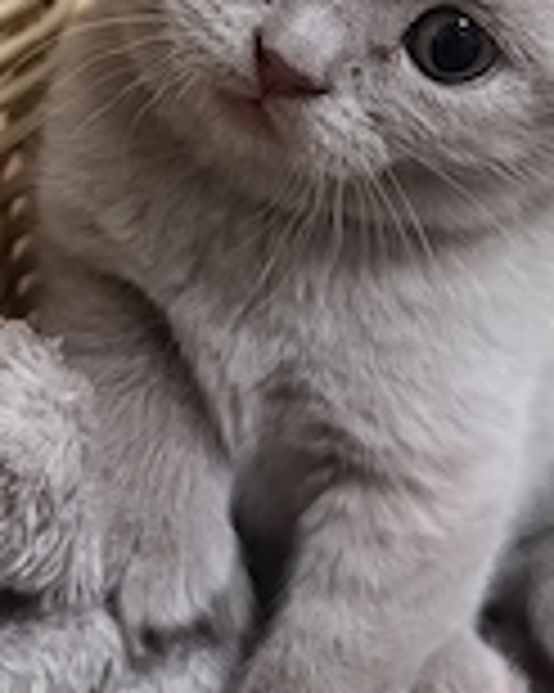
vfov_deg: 30.2
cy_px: 0
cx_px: 266
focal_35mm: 58
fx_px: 1190
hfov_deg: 26.2
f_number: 1.6
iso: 1250
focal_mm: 6.14
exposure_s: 1/33.3
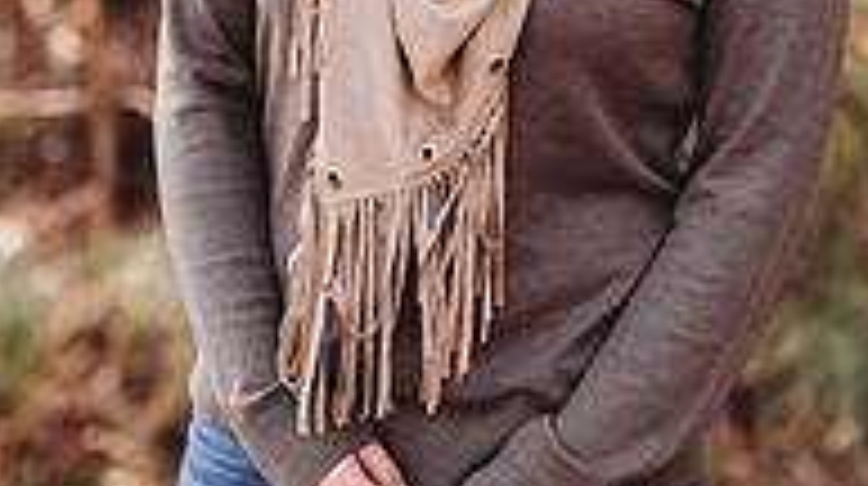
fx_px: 4781
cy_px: -198
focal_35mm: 208
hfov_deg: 10.4
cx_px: 522
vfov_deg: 5.8
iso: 100
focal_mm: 85
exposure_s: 1/320
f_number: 2.2
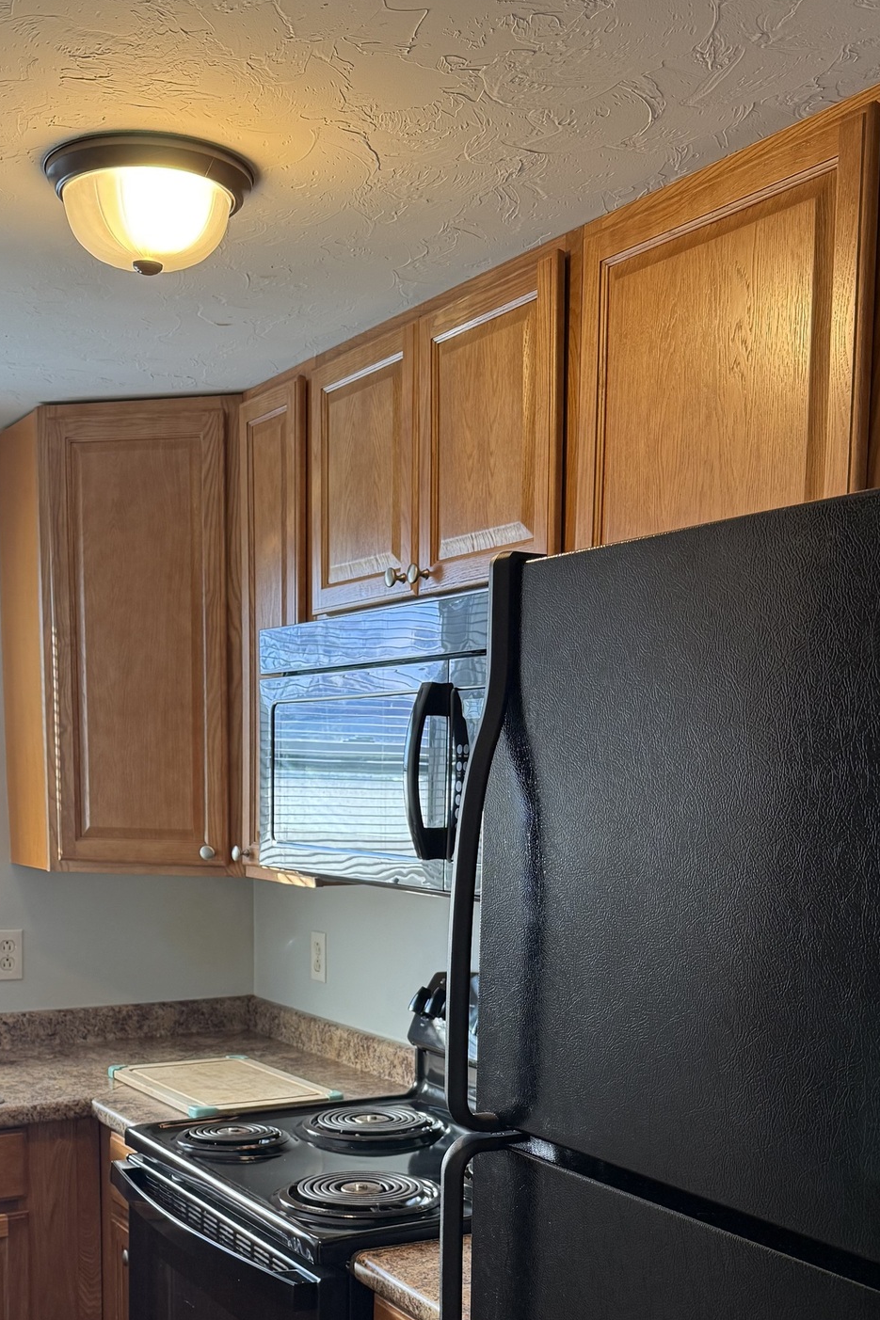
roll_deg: -1.4
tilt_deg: -7.3
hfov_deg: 32.6
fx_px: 1504
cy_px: 968
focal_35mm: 41
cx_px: 370
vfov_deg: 46.0
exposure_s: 1/92
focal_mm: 6.76
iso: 200
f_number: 1.78
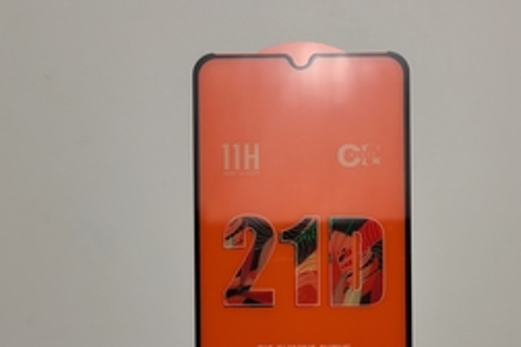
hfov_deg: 45.3
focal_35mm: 43
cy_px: 283
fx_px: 622
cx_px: 304
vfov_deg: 30.4
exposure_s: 1/105
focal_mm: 5.4
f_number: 1.8
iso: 40
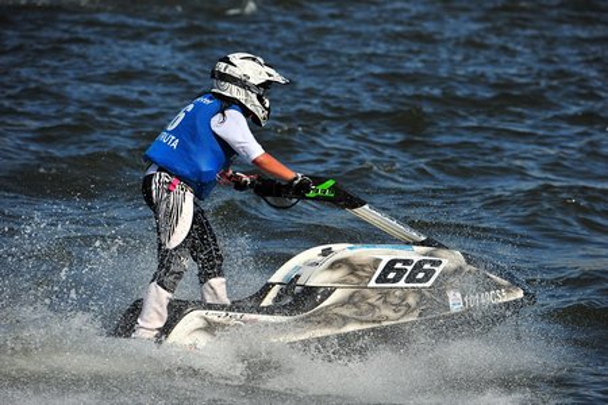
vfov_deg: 7.6
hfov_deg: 11.4
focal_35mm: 180
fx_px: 3040
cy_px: 202
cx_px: 304
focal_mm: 180
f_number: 5.6
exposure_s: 1/2500
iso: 200
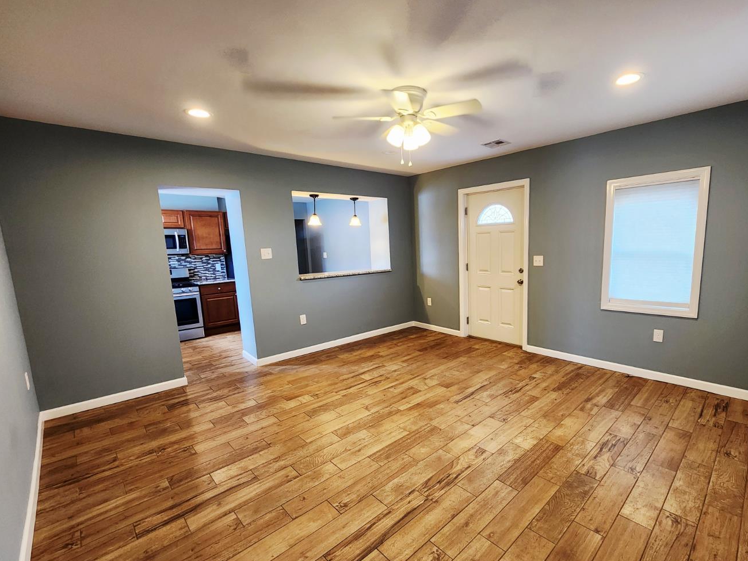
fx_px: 324
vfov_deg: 81.7
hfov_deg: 97.7
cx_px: 421
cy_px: 294
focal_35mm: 15
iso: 250
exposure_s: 1/60.2
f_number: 2.2
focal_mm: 2.2
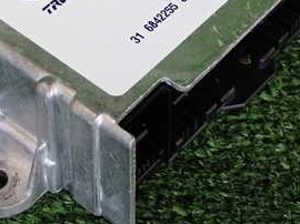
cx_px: 64
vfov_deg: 11.4
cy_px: 9
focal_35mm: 129
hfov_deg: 15.2
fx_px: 1117
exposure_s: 1/125
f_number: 3.5
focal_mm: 10.35
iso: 400
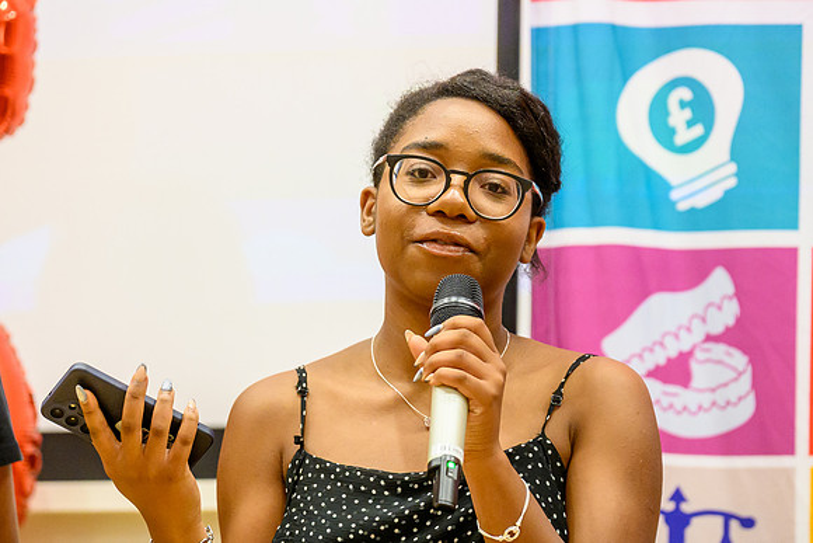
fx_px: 5283
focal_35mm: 234
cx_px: 406
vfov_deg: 5.9
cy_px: 272
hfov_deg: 8.8
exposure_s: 1/320
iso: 4500
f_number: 3.2
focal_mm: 150
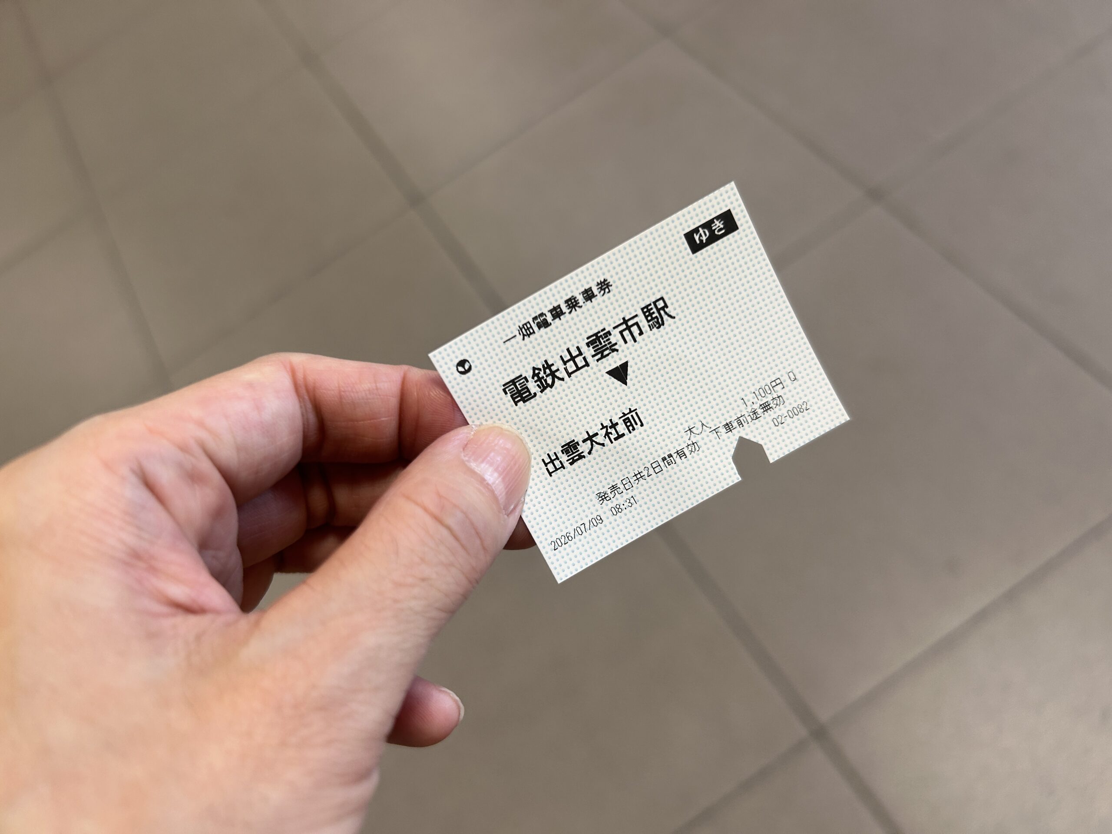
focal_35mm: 26
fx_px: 835
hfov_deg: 67.3
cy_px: 417
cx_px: 556
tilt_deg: -57.4
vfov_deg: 53.1
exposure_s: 1/120
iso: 64
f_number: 1.5
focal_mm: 5.7
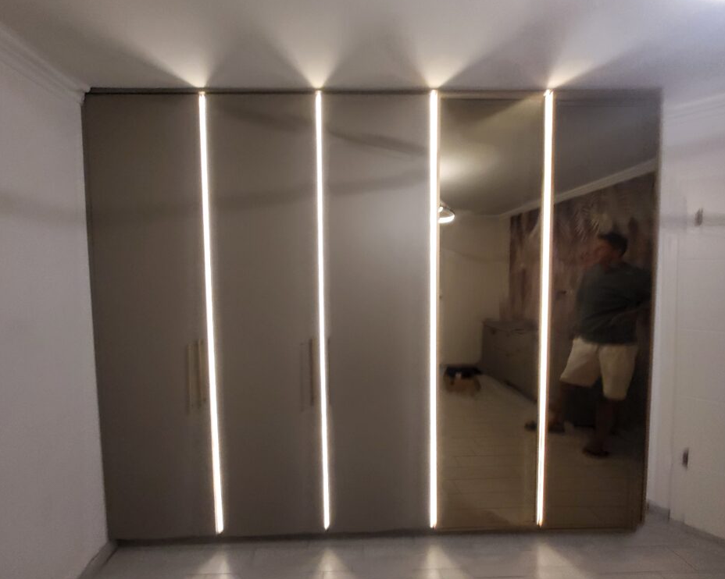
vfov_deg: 88.0
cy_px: 289
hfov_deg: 100.5
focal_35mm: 14
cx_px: 337
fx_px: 300
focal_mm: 1.74
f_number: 2.2
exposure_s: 1/44.3
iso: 320
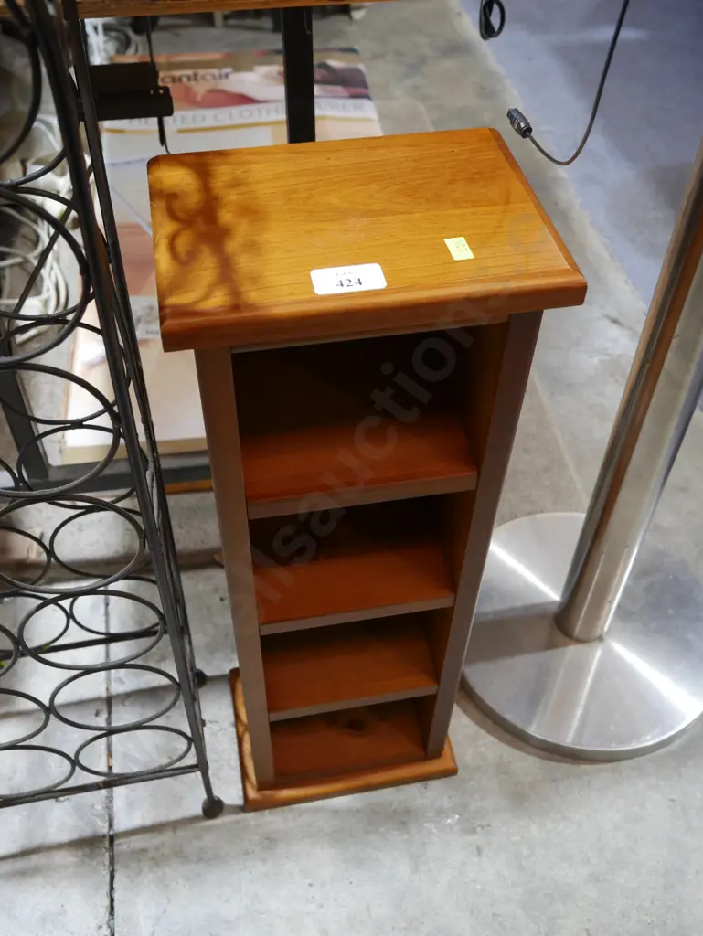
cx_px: 352
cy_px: 468
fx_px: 920
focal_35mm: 34
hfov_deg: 41.8
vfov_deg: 53.9
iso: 640
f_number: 4
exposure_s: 1/60
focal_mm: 17
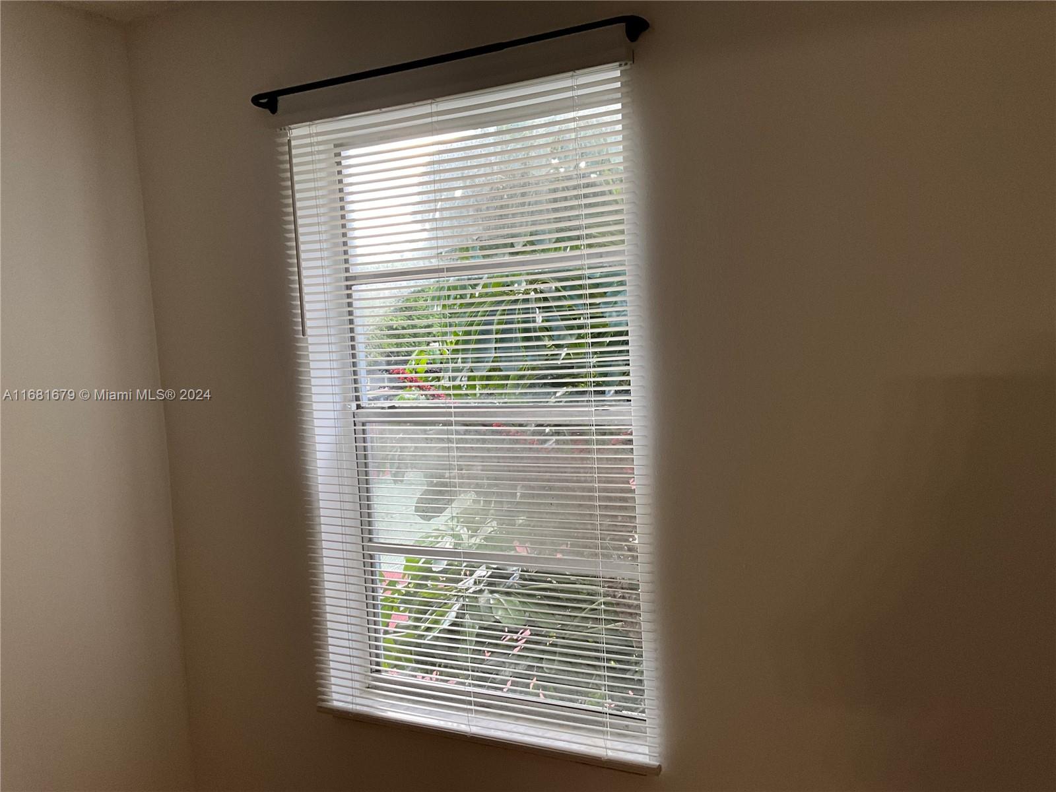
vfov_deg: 48.2
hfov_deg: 61.7
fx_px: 885
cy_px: 396
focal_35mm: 29
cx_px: 528
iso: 50
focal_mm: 3
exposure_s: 1/122
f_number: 1.8
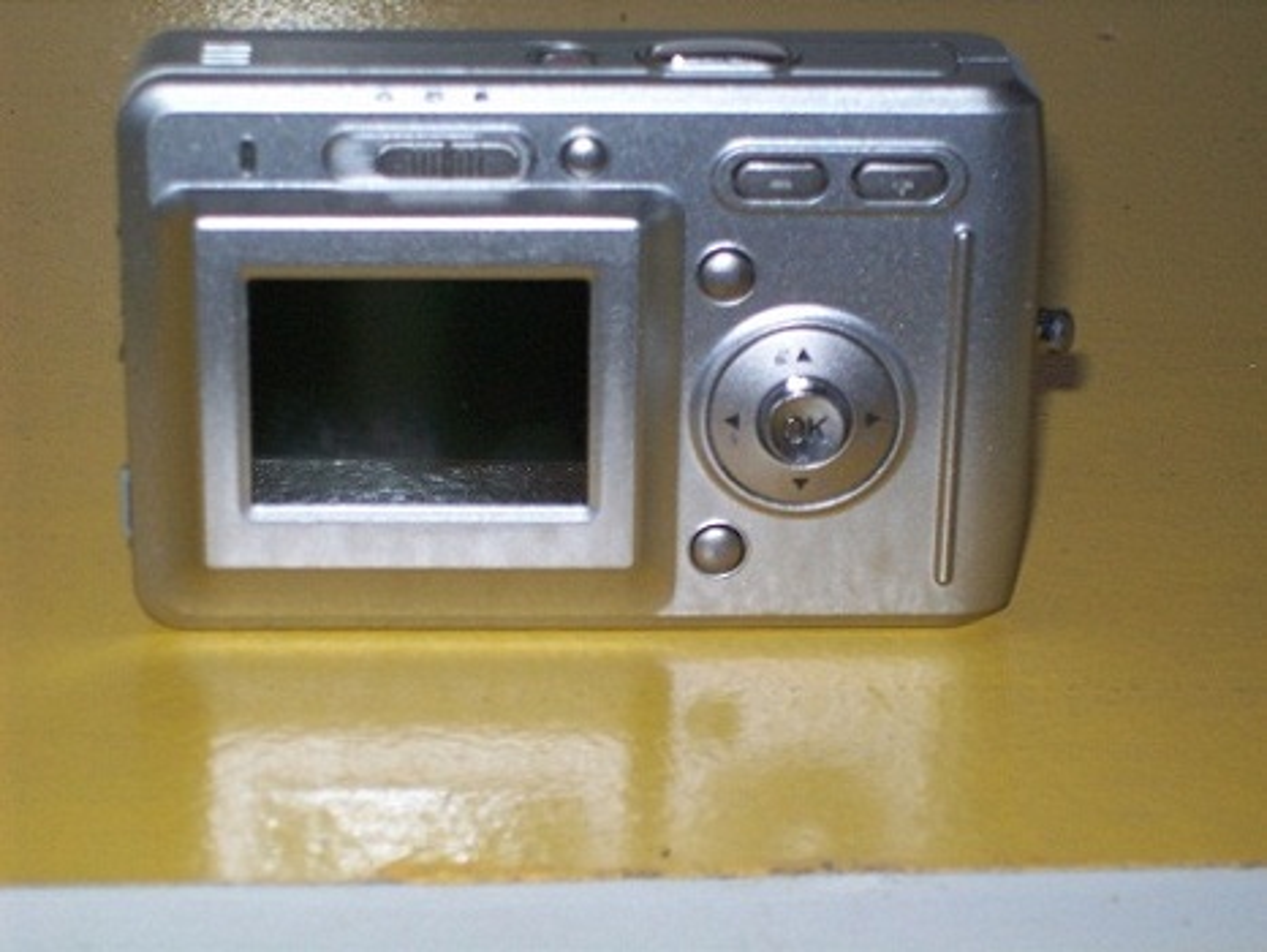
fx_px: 3955
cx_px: 634
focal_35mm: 108
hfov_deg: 18.2
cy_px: 476
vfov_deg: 13.7
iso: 80
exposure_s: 1/90.8
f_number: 4.8
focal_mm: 18
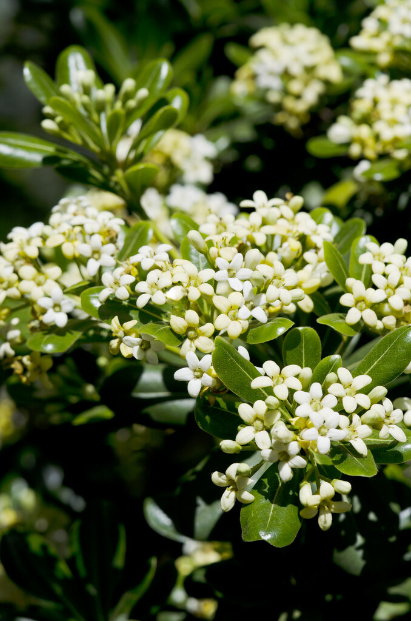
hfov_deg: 10.7
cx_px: 206
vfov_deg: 16.1
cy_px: 310
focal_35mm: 128
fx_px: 2194
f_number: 7.1
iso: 200
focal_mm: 85
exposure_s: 1/1600
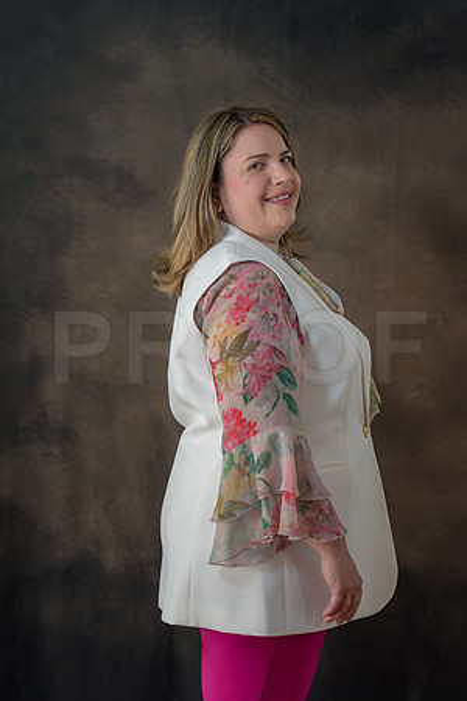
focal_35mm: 105
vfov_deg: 19.5
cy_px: 350
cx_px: 234
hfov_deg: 13.0
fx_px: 2043
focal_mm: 105
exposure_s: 1/100
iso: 400
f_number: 4.5
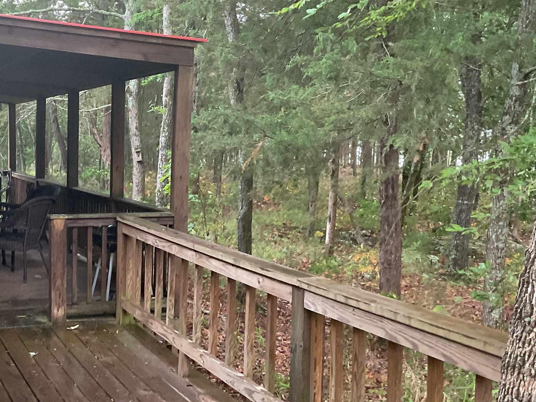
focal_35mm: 54
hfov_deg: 34.9
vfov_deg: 27.0
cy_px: 209
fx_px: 836
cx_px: 146
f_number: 1.8
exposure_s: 1/60
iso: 250
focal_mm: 3
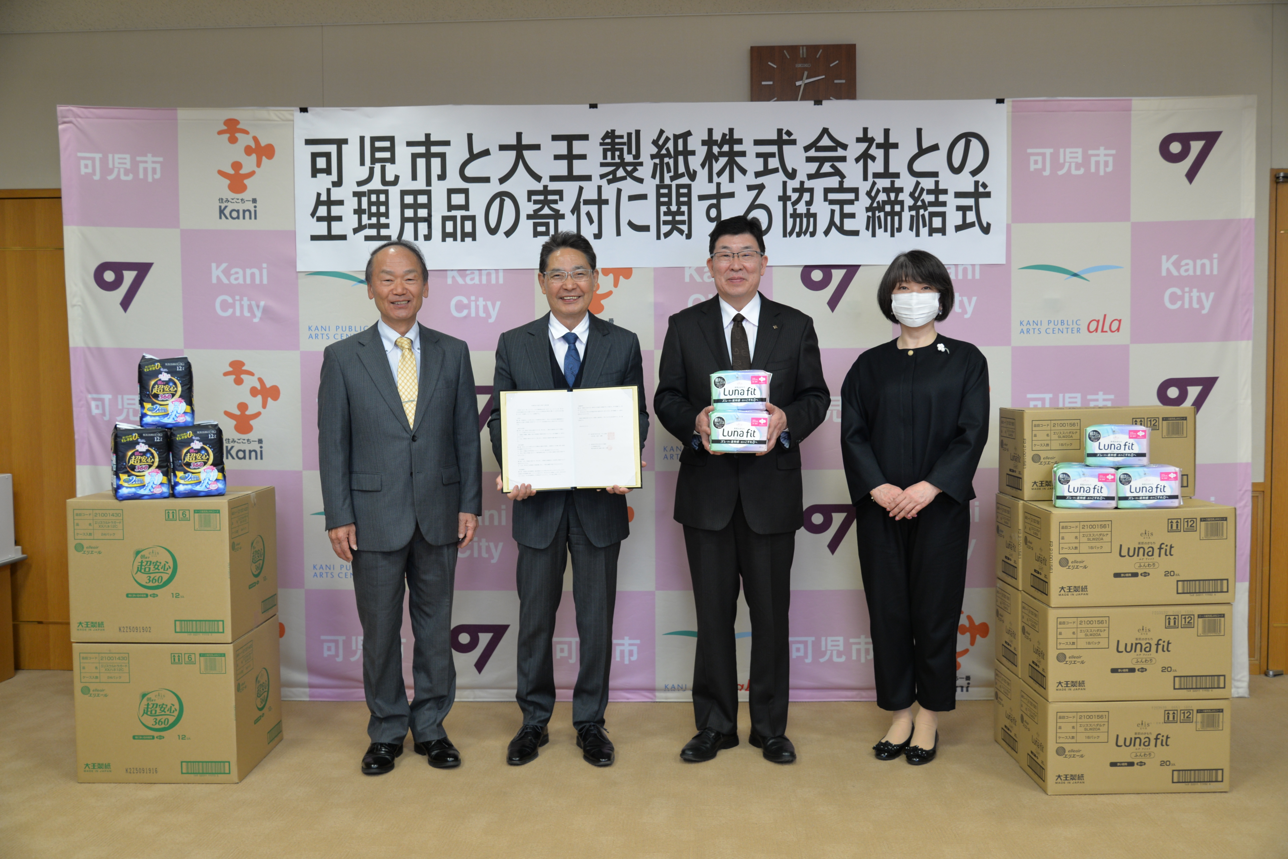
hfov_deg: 58.7
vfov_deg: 41.1
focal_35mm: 32
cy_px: 430
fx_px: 1145
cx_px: 644
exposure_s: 1/60
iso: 560
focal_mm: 32
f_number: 4
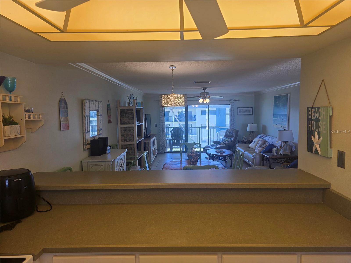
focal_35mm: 23
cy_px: 132
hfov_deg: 73.9
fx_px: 233
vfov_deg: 58.9
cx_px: 176
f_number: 1.7
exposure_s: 1/120
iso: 40
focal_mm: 6.3
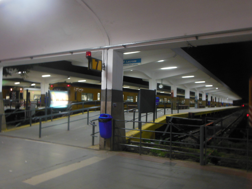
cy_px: 94
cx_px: 126
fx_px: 211
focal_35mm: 29
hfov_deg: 61.7
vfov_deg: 48.2
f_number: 3.3
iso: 400
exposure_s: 1/10
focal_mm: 5.2
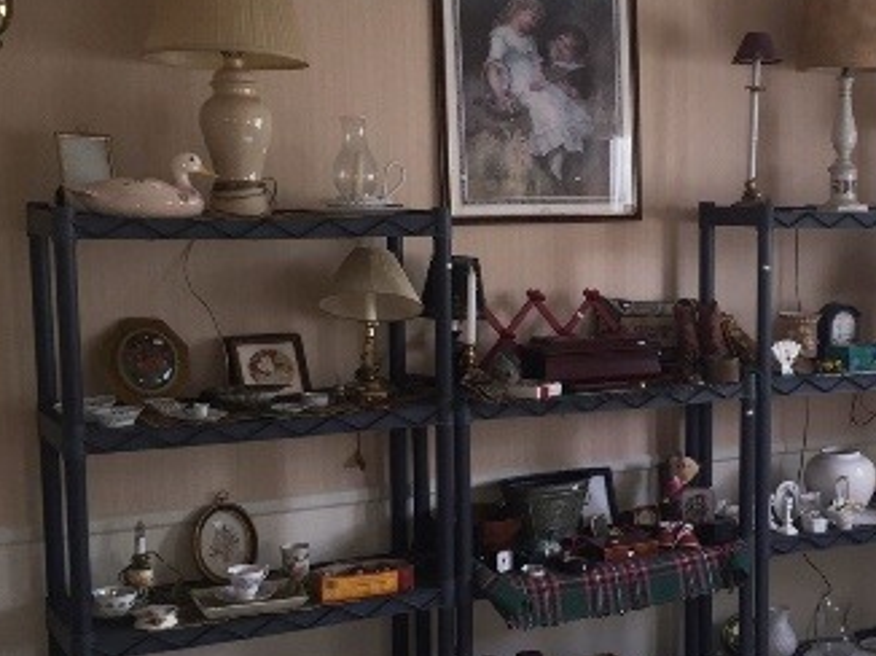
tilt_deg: -7.0
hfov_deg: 32.5
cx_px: 750
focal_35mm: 57
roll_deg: -1.3
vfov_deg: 25.6
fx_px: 1441
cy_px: 393
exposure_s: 1/30
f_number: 2.2
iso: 50
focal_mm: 4.15
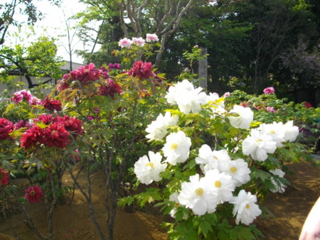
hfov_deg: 46.8
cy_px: 120
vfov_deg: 36.0
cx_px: 160
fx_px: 370
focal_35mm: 40
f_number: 3.2
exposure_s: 1/400
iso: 100
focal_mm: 7.1
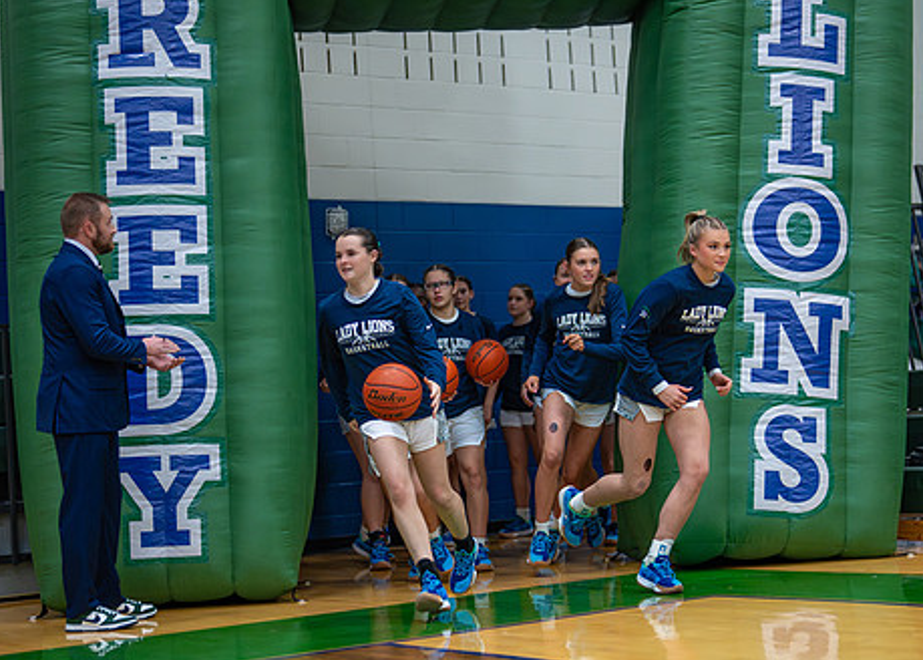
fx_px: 1914
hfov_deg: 27.1
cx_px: 523
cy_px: 364
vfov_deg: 19.5
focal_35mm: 73
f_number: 1.2
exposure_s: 1/1000
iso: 1250
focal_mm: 50
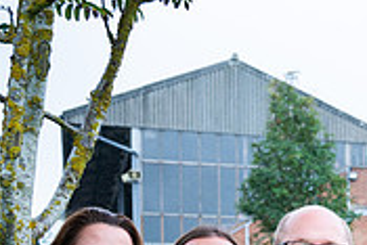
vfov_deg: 12.2
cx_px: 524
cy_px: 385
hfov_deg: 17.6
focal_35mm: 106
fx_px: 1081
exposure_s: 1/640
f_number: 4
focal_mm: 32
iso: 500
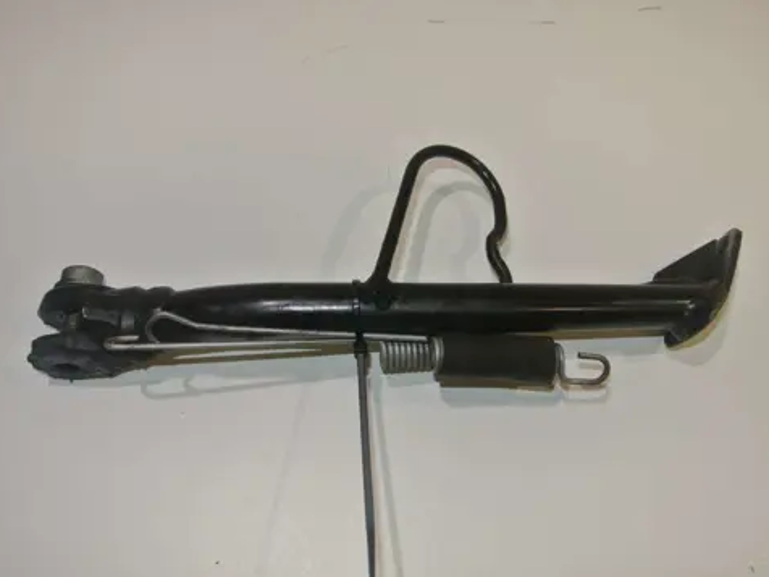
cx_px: 388
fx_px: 822
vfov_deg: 38.7
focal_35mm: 37
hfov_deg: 50.1
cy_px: 289
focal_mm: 12.7
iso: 200
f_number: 4
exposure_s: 1/60
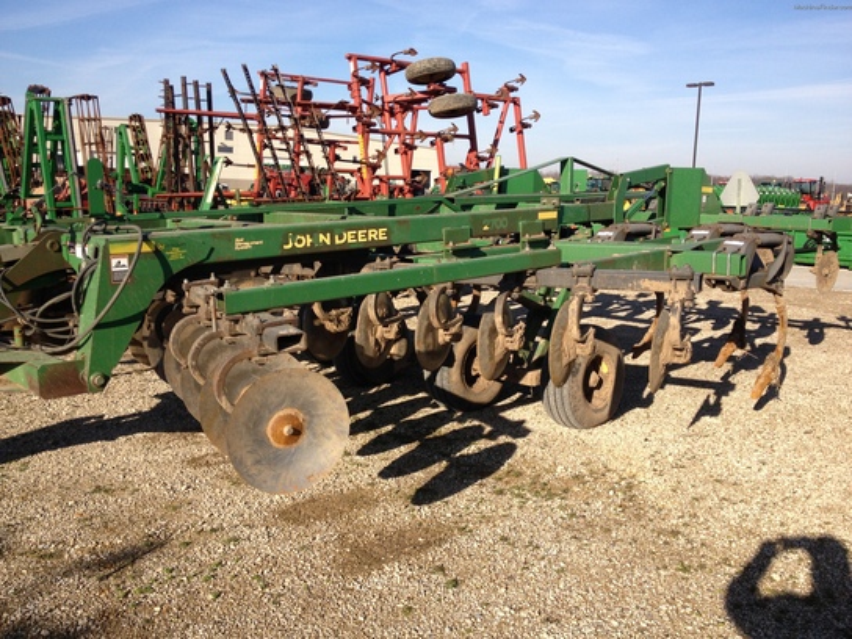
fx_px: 861
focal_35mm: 35
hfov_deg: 52.6
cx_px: 426
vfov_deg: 40.7
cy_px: 320
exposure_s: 1/1346
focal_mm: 4.28
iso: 50
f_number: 2.4
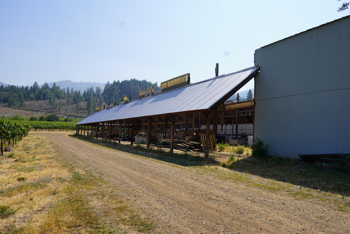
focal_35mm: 24
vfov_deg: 53.1
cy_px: 117
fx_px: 233
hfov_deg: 73.7
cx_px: 175
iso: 100
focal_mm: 16
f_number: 10
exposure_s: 1/160
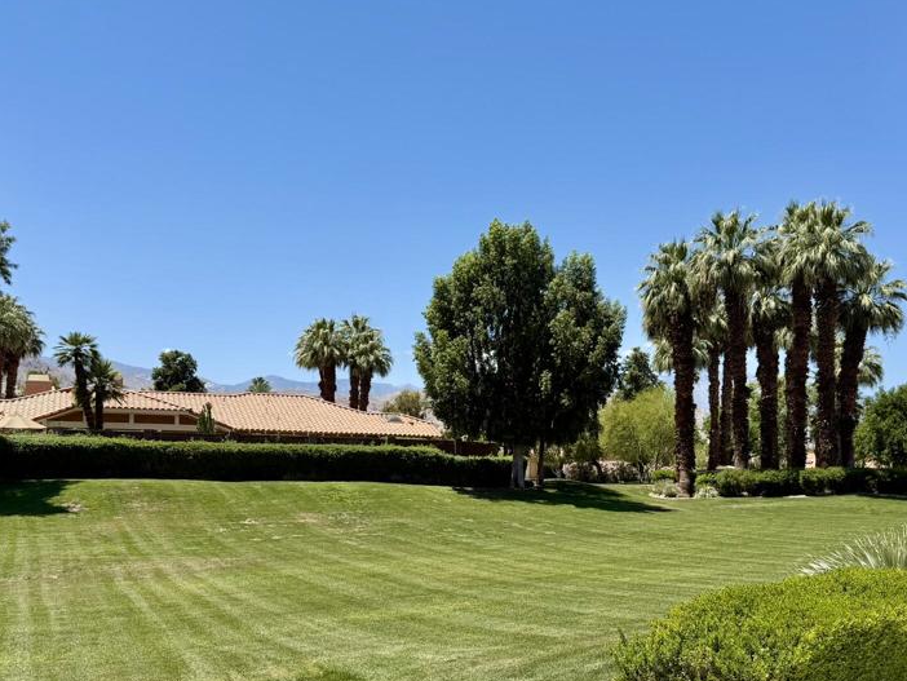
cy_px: 450
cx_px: 494
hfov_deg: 52.5
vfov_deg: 40.3
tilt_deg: +0.9
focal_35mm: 35
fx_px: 917
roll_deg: -0.3
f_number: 1.78
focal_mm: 6.76
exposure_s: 1/4673
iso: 80
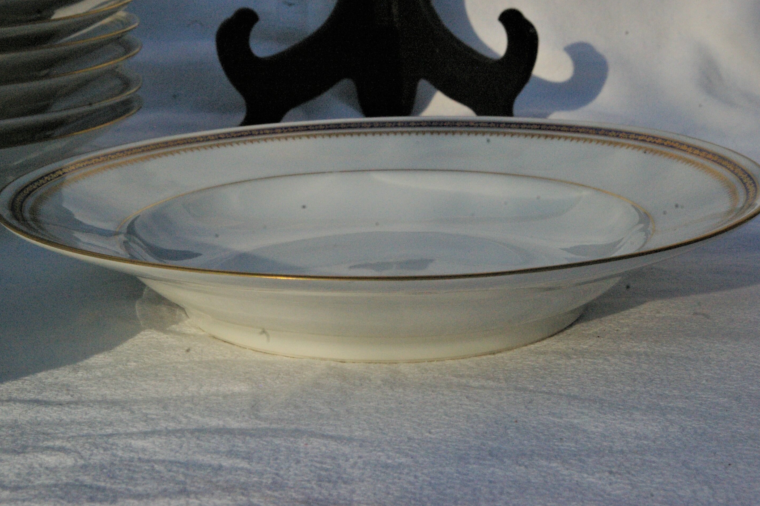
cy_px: 243
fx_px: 865
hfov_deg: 47.4
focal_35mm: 41
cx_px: 380
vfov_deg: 32.6
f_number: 13
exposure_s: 1/1000
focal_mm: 26
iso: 1600
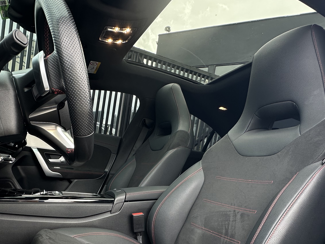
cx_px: 119
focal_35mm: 25
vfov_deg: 51.5
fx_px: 235
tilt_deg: -3.3
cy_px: 194
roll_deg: -9.3
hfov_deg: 68.2
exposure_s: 1/99
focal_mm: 2.22
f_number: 2.2
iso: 64
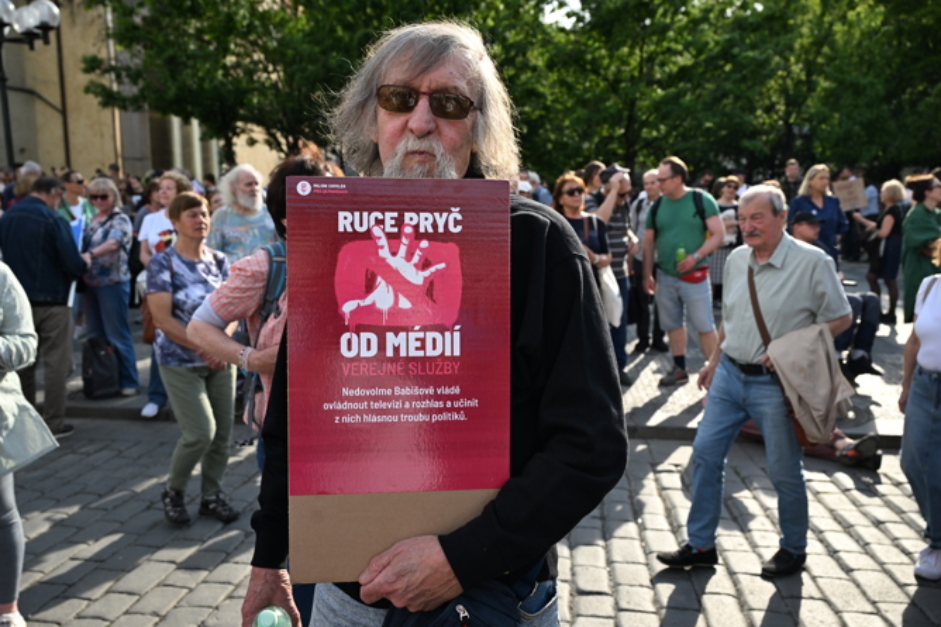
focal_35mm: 31
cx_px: 456
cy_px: 323
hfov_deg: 60.3
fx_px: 810
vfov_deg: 42.3
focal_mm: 30
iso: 640
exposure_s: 1/2000
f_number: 5
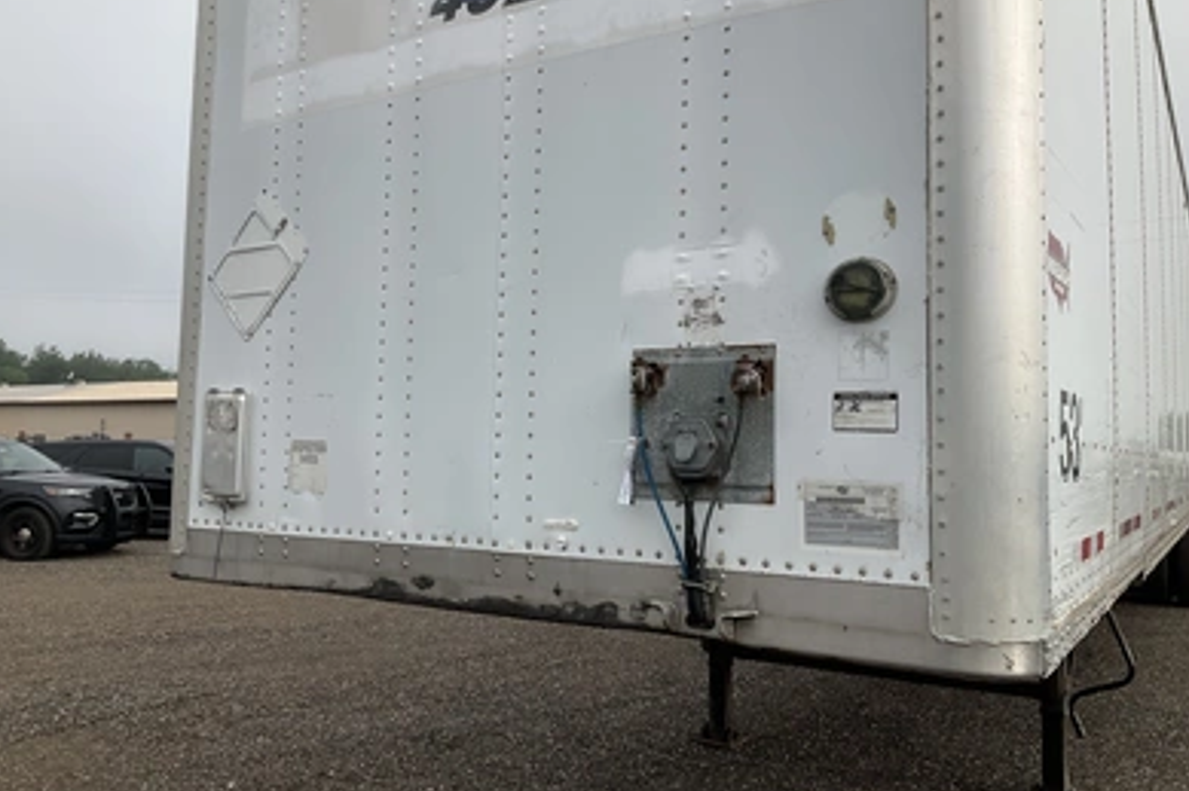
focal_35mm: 31
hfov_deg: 60.3
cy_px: 385
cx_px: 596
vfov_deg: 42.3
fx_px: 1023
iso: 25
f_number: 1.8
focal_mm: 3
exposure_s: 1/1626
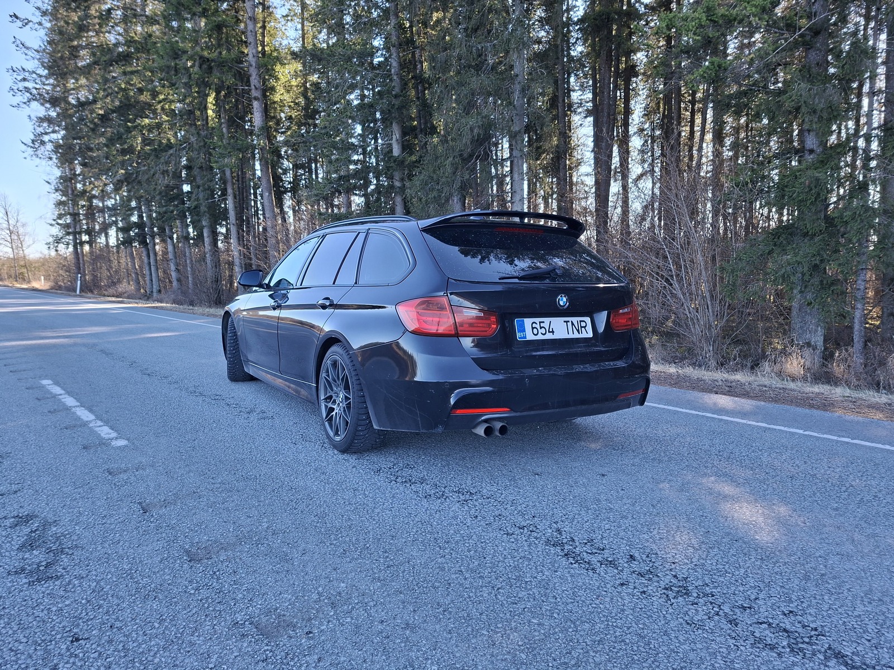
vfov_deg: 58.9
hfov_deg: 73.9
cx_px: 447
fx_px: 594
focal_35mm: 23
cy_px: 335
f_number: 1.8
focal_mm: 5.54
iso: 50
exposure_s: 1/217
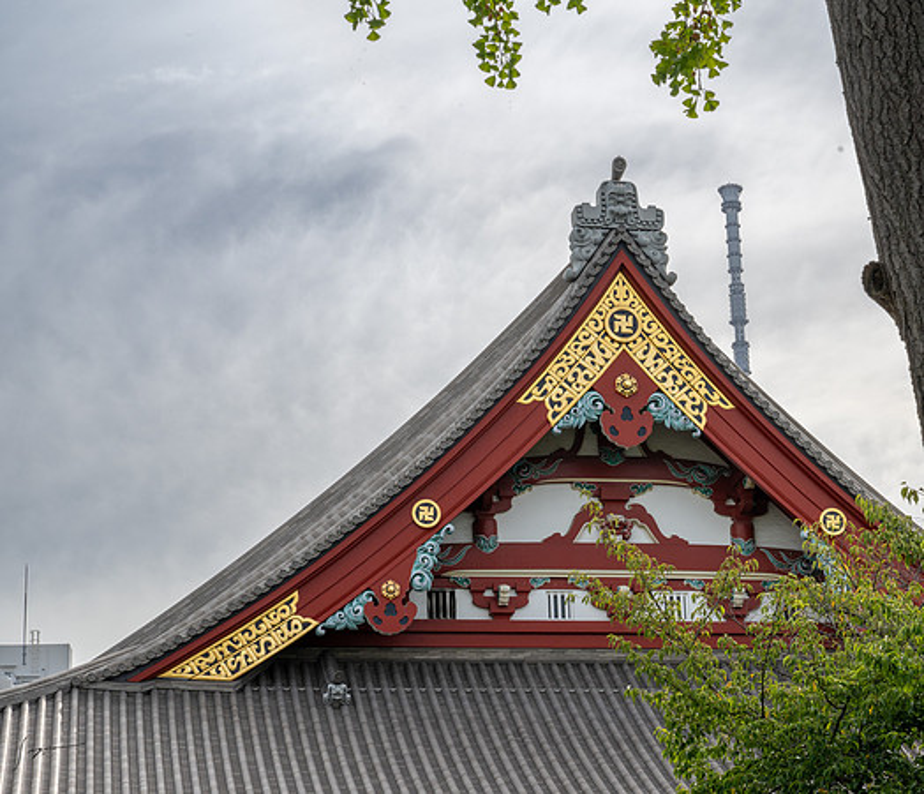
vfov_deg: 18.3
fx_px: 2463
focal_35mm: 87
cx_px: 595
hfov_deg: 21.2
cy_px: 397
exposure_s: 1/125
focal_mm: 70
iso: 160
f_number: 16
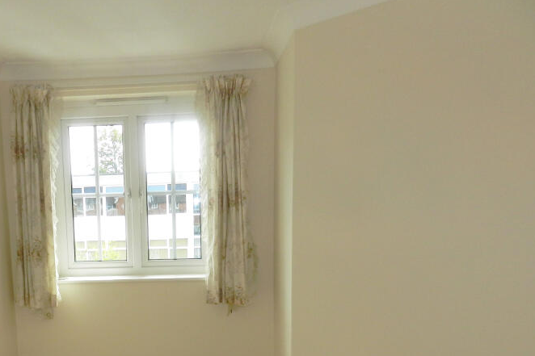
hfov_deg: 50.3
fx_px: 550
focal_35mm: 37
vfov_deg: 34.5
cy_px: 300
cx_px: 151
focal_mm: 4
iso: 160
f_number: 3.4
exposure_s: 1/160
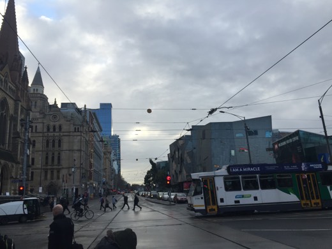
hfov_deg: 61.7
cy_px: 124
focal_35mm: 29
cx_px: 166
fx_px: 278
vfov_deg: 48.2
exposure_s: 1/760
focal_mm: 4.15
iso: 32
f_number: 2.2
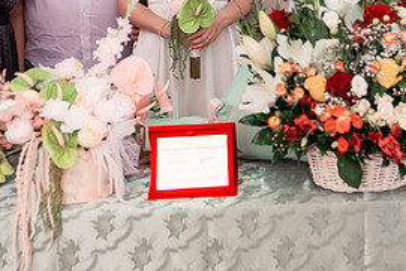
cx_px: 285
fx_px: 846
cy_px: -16
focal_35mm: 75
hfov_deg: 26.8
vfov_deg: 17.7
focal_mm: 35
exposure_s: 1/250
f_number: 2.8
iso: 1000
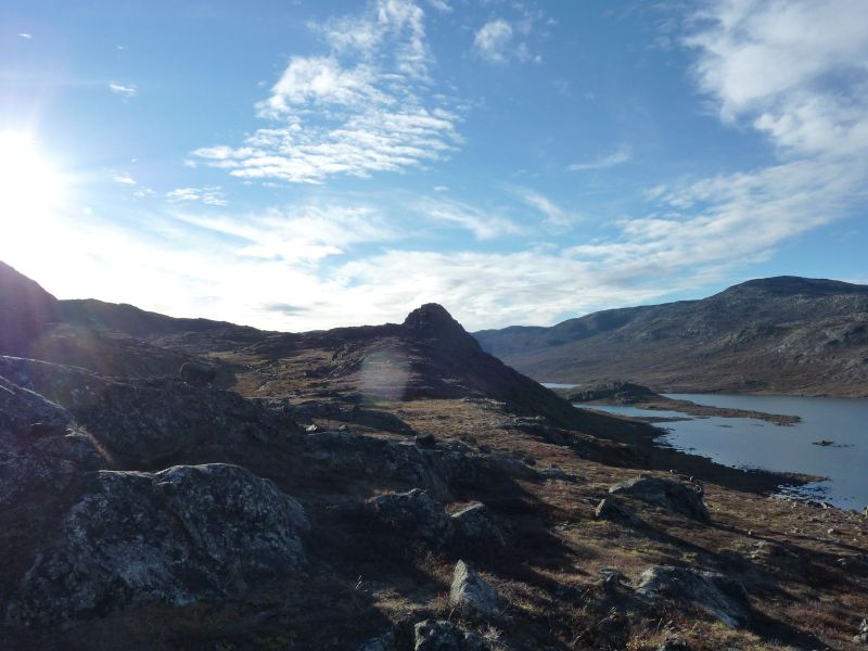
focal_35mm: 25
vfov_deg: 54.9
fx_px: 627
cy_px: 326
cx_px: 434
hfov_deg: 69.4
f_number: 5
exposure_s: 1/500
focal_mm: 4.1
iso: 125
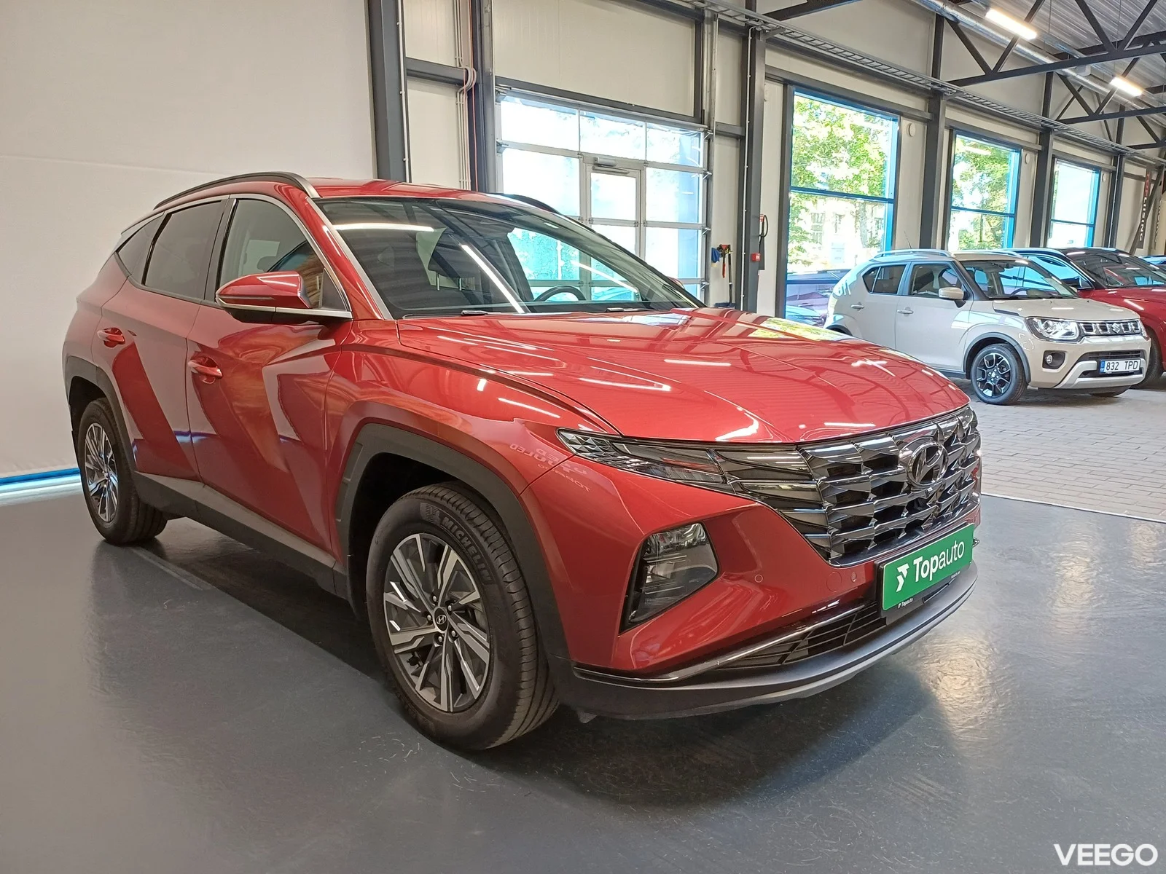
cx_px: 583
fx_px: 842
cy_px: 437
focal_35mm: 25
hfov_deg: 69.4
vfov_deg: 54.9
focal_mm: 4.65
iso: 400
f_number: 1.8
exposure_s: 1/50
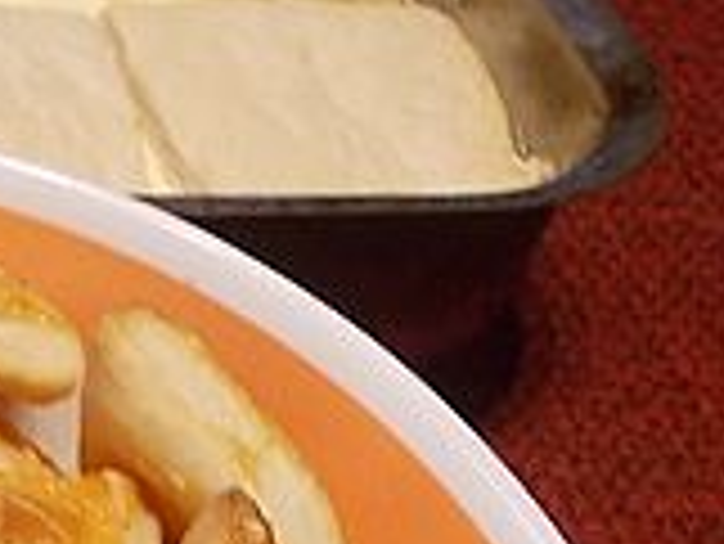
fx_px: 2030
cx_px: -265
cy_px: 643
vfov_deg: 14.8
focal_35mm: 97
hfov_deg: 18.5
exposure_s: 1/25
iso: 180
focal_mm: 4.6
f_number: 3.2
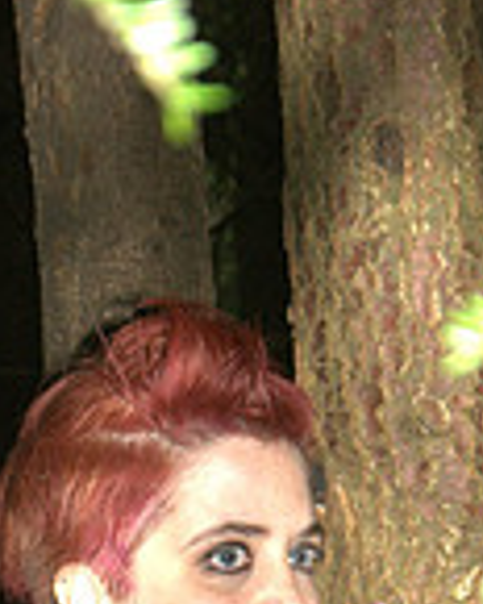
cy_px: 779
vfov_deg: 7.9
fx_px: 4297
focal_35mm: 240
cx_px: 206
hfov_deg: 6.4
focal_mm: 55
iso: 800
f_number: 7.1
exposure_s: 1/80
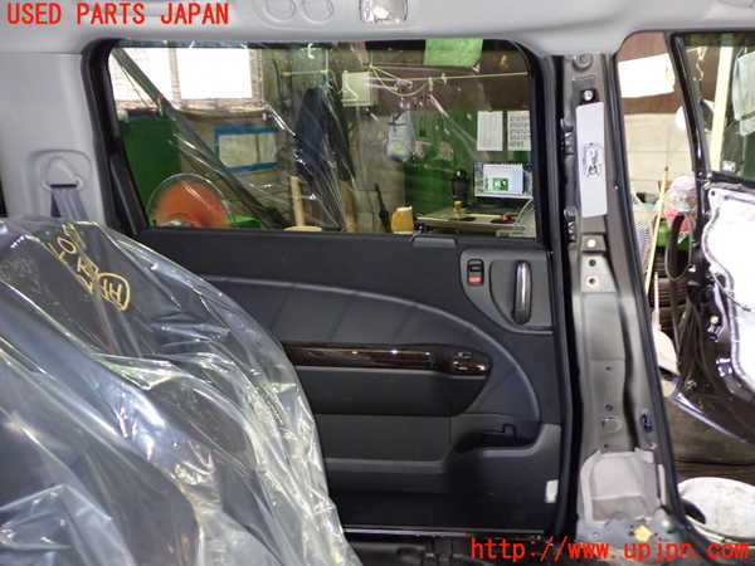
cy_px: 283
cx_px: 378
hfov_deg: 60.0
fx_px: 654
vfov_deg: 46.8
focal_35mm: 30
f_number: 2.3
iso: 640
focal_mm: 5.4
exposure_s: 1/30
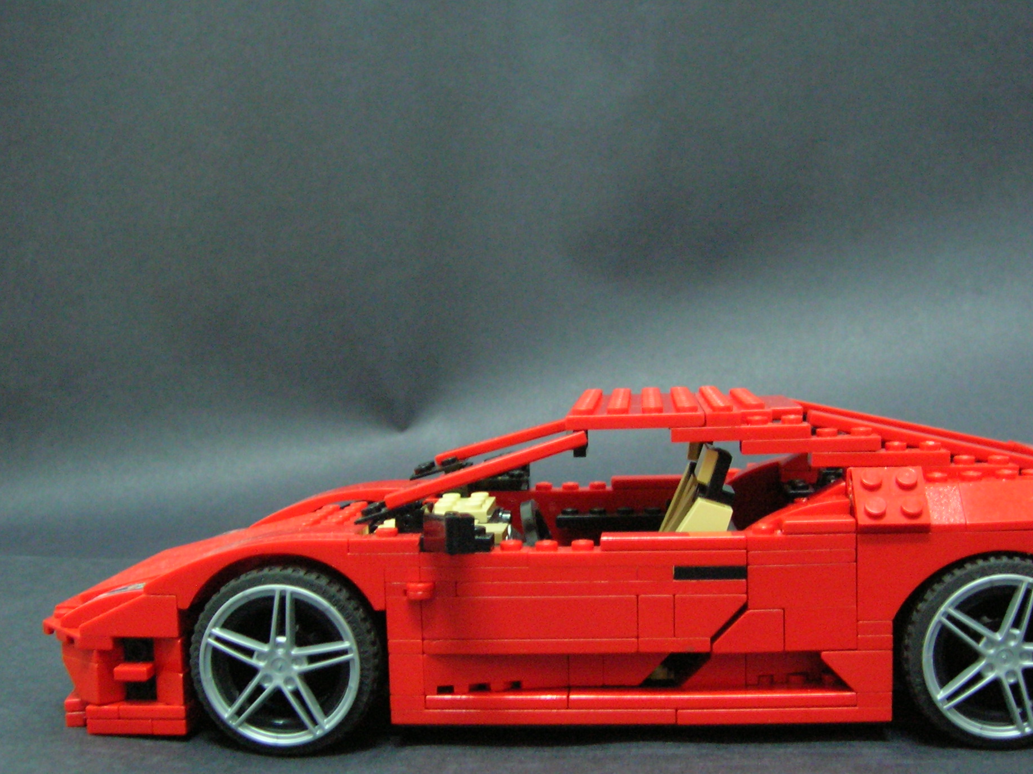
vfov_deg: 32.1
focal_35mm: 45
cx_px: 596
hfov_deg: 42.0
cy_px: 463
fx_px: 1342
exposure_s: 1/2.4
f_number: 2.9
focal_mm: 6
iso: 200
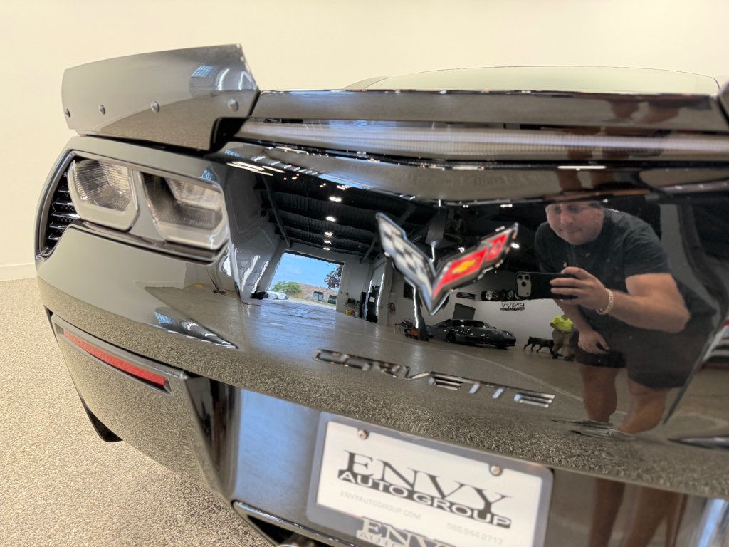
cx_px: 364
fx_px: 505
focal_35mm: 24
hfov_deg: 71.6
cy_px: 274
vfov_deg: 56.8
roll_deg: -2.7
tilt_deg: -14.9
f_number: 1.78
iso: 250
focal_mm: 6.76
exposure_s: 1/120
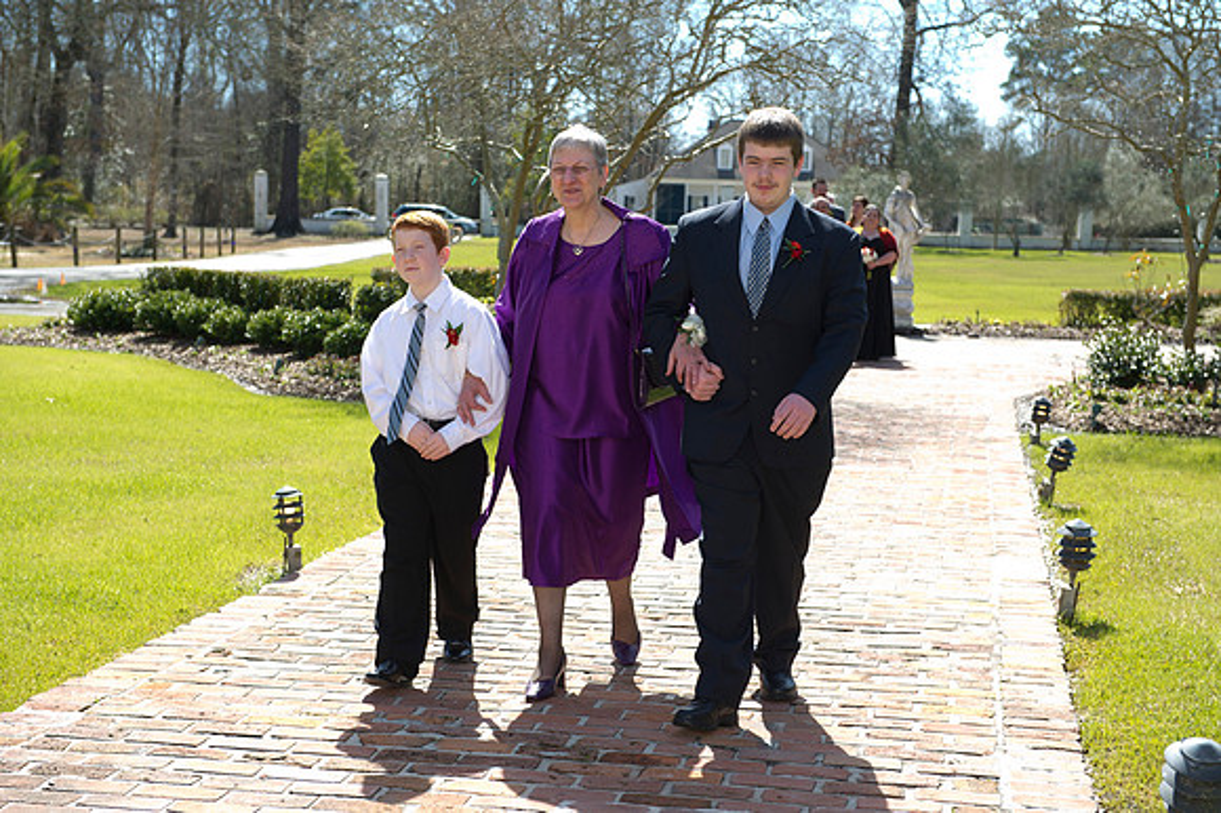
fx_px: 2102
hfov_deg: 32.4
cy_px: 406
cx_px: 610
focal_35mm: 62
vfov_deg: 21.9
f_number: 5.6
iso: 100
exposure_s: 1/200
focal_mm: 62
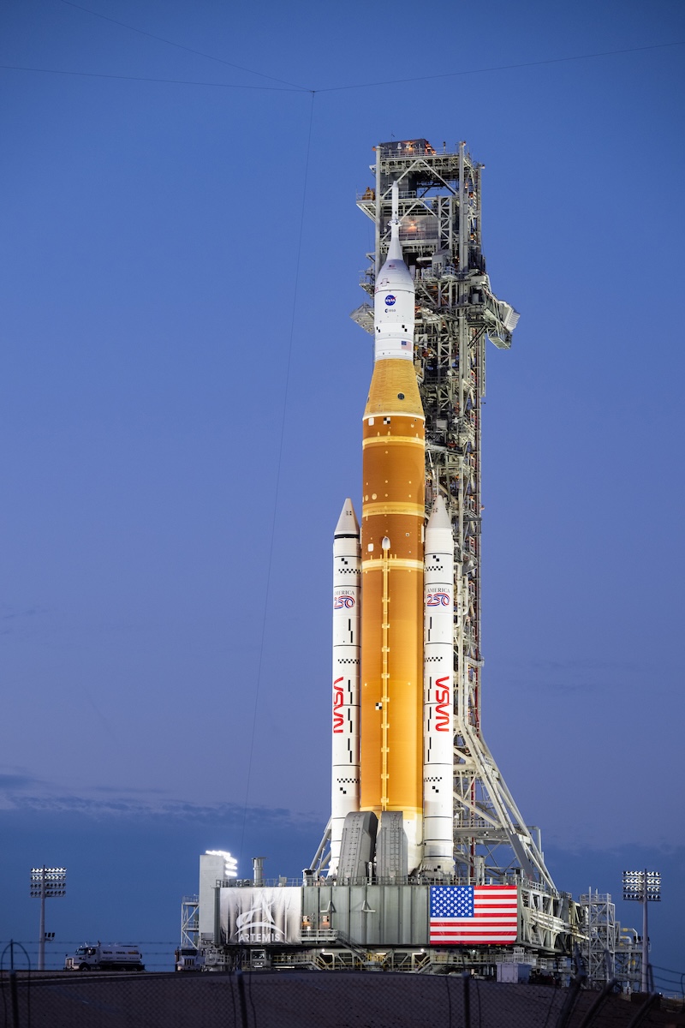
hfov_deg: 11.0
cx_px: 342
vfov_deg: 16.4
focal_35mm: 125
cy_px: 514
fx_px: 3567
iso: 900
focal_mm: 125
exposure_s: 1/200
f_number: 4
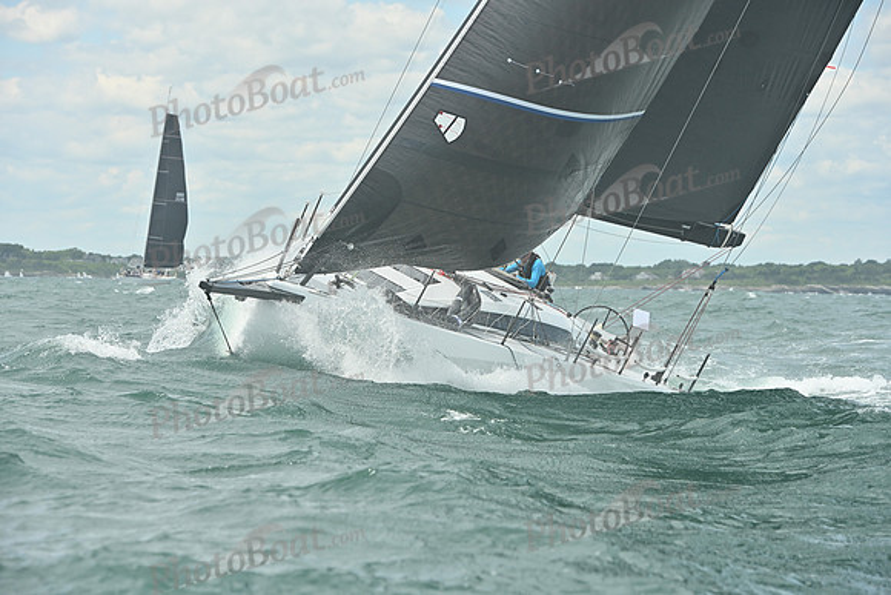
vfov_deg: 10.2
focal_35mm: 135
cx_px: 446
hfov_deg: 15.2
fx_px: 3342
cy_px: 298
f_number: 7.1
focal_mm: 135
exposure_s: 1/1250
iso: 250
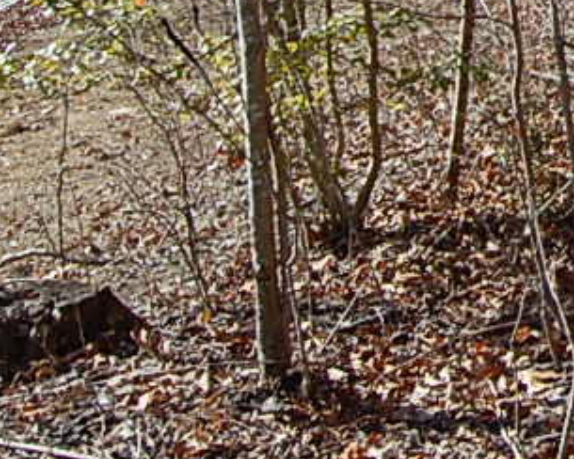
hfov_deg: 13.4
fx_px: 2124
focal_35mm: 125
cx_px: 1108
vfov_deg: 11.6
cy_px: -318
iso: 200
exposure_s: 1/250
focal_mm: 18
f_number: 8
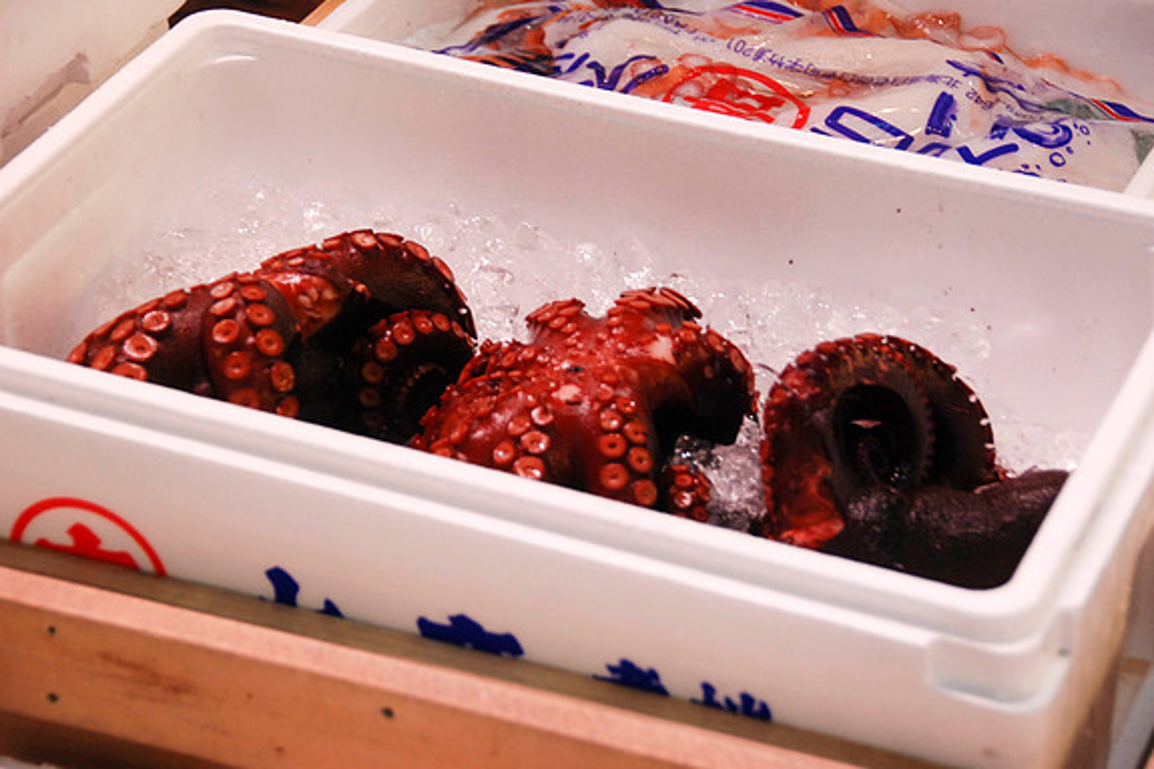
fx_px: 3397
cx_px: 580
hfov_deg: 19.3
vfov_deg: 12.9
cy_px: 388
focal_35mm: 106
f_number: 5
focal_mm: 70
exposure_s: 1/25
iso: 500
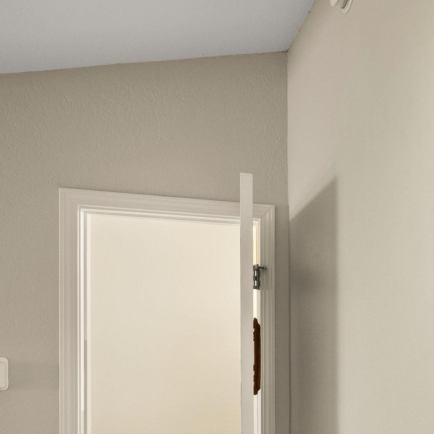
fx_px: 638
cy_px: 391
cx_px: 532
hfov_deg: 31.1
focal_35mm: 45
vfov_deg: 35.3
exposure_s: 1/20
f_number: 8
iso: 1600
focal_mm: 19
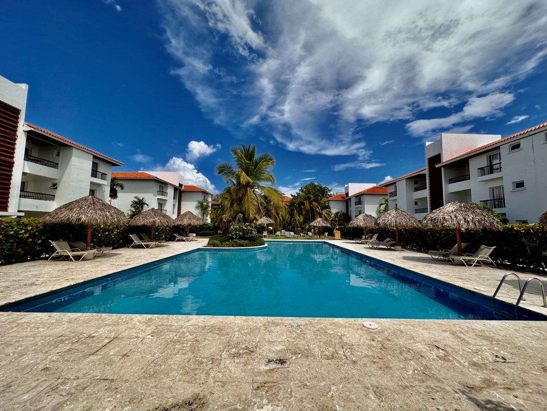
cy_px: 206
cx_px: 274
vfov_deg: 85.7
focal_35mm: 14
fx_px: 221
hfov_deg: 102.1
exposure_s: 1/2257
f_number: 2.2
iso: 50
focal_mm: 2.22
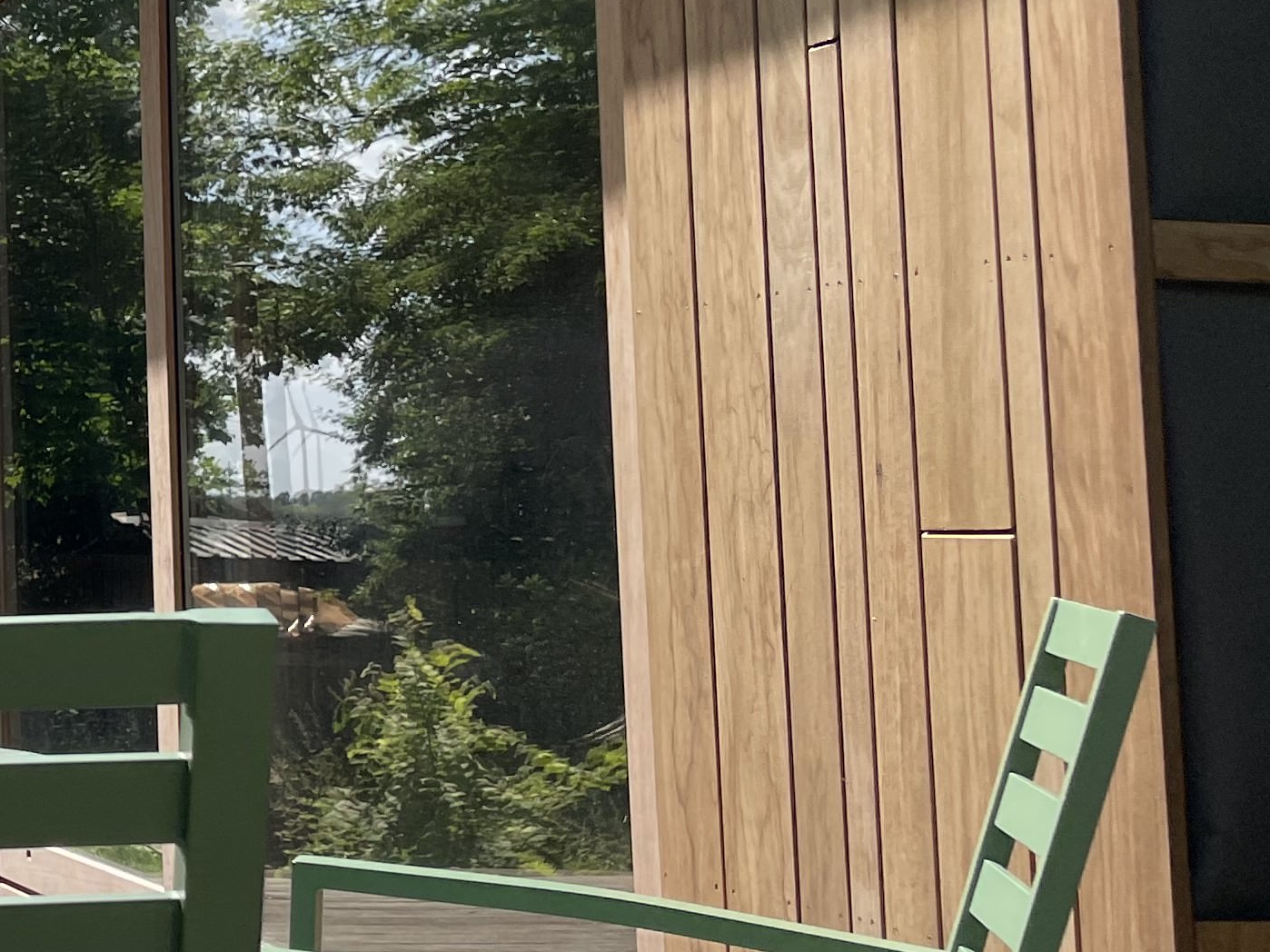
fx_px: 2751
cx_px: -510
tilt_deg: +6.3
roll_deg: -0.5
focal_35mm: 75
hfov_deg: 22.4
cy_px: 218
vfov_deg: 19.5
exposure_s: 1/2398
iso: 32
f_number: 1.6
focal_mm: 4.2
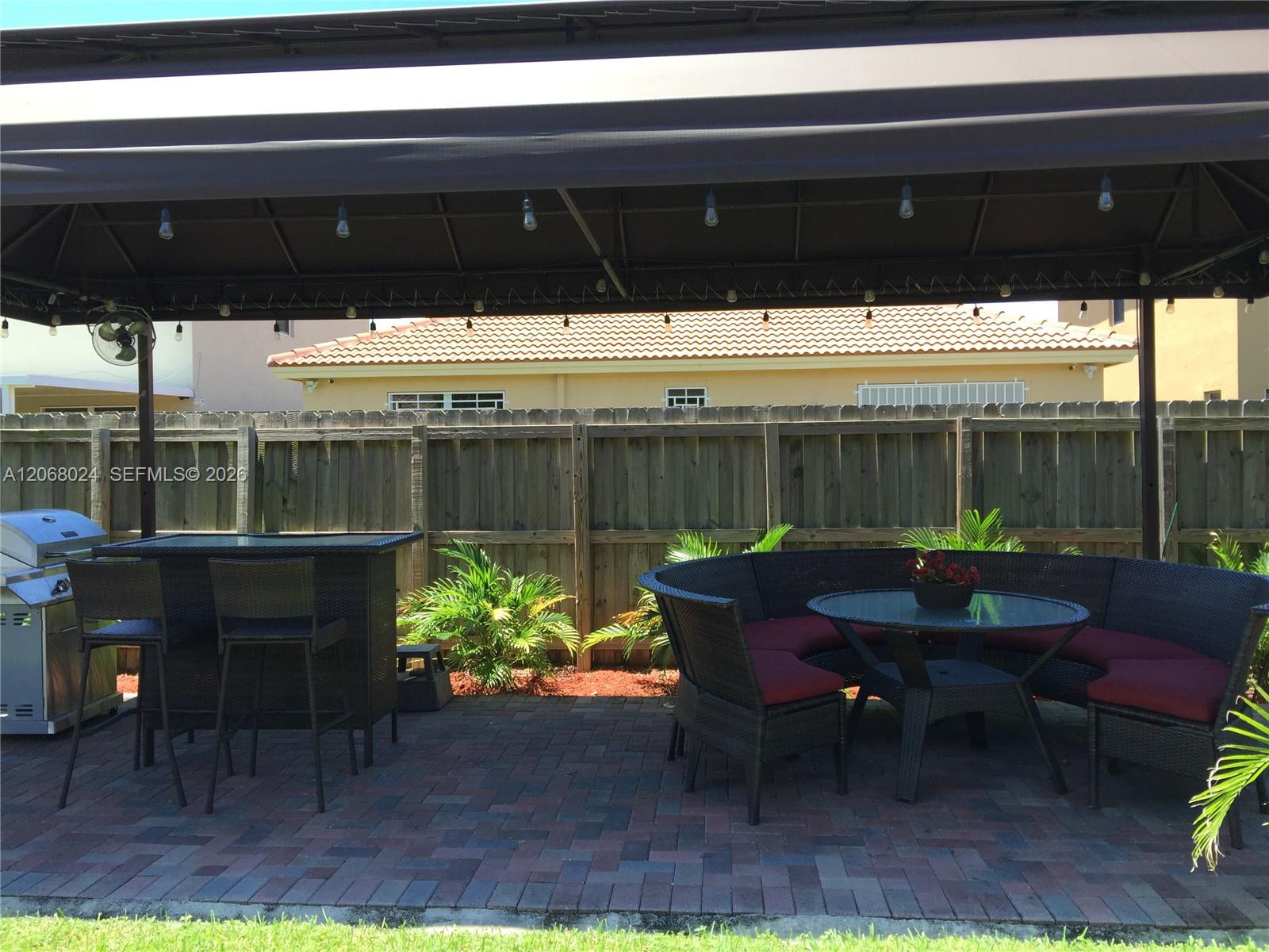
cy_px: 476
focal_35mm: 29
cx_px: 634
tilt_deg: -0.3
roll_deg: +0.2
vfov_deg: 48.2
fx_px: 1063
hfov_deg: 61.7
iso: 32
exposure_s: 1/449
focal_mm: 4.15
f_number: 2.2
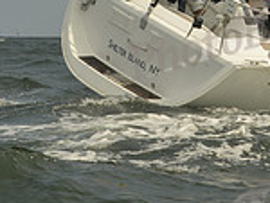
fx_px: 2031
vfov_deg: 5.7
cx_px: 477
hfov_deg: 7.4
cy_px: -85
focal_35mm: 260
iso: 320
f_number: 10
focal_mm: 70
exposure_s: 1/1250
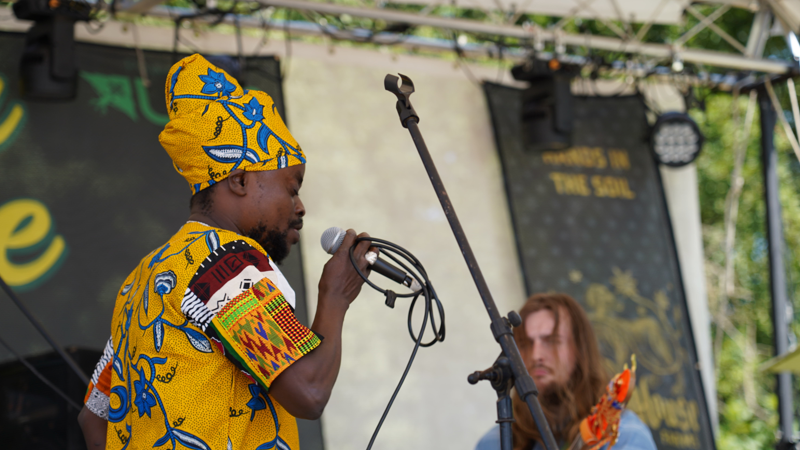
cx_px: 400
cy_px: 252
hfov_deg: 19.3
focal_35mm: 111
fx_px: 2355
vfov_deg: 10.9
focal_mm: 105
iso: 100
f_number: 4.5
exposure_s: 1/200
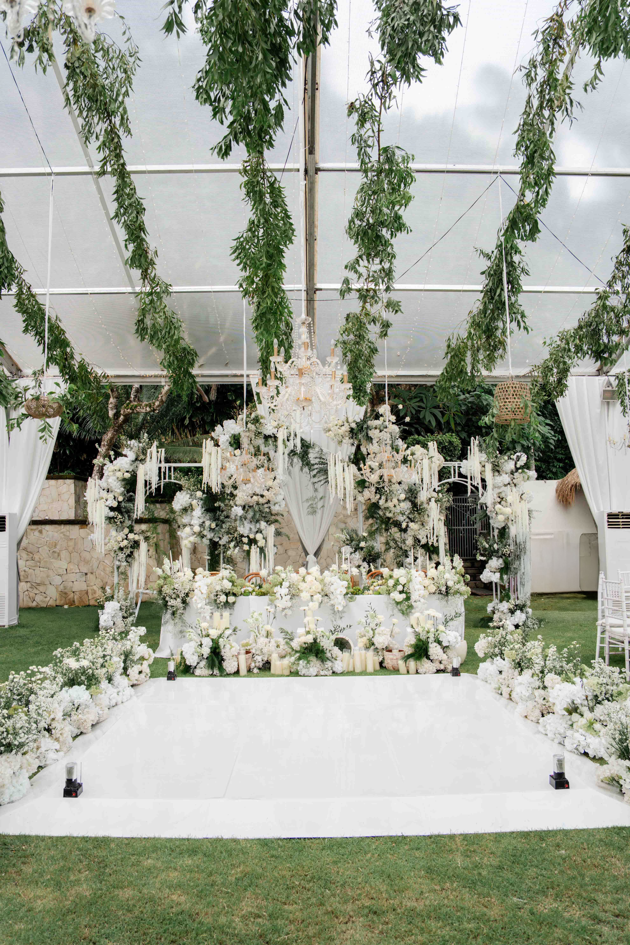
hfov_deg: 53.1
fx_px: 630
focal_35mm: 24
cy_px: 472
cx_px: 315
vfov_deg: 73.7
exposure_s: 1/100
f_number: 5.6
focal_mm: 24
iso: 100
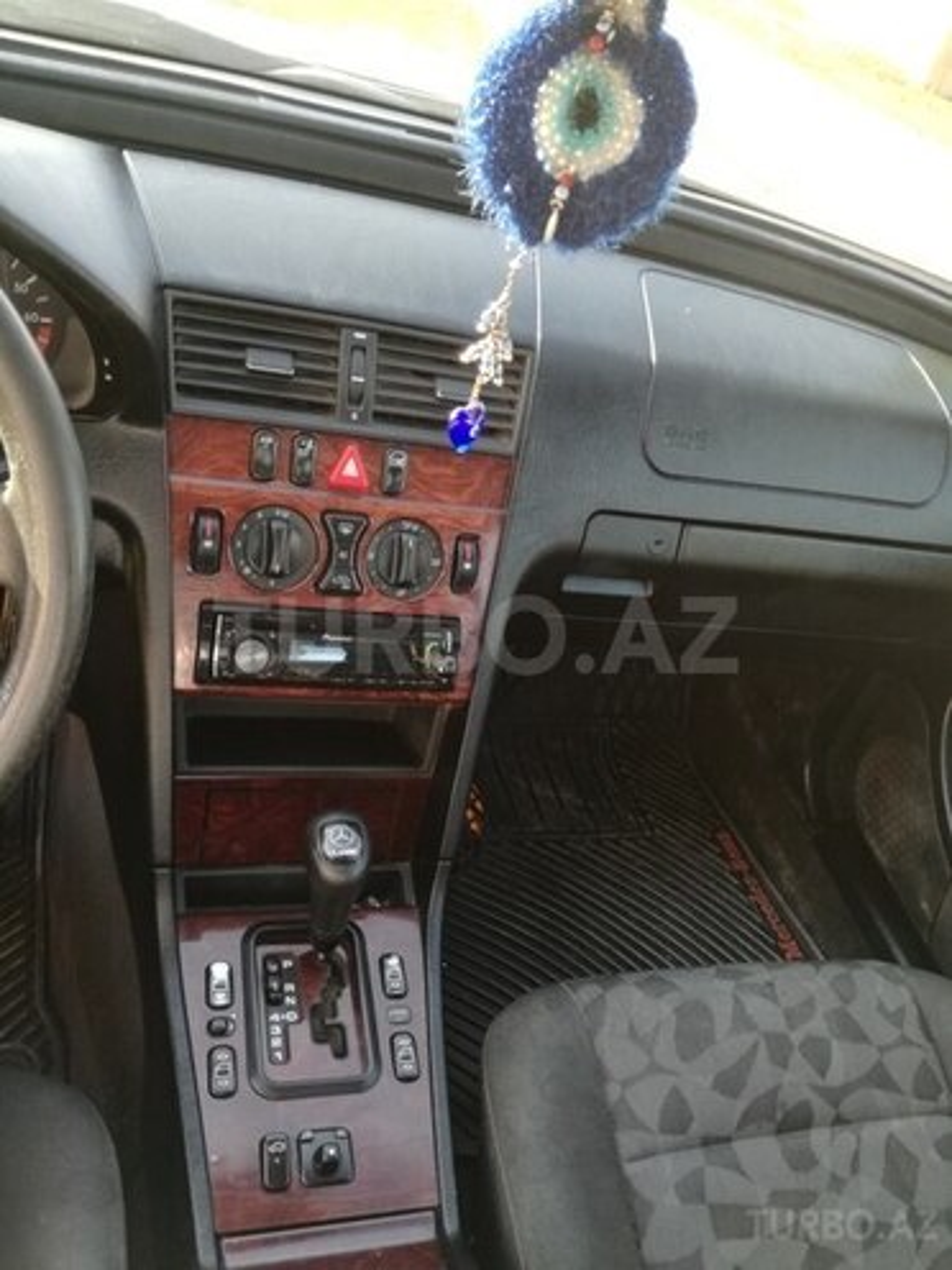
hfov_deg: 51.4
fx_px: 990
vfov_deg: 65.3
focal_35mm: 27
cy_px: 635
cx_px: 476
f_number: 2
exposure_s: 1/50
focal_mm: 3.79
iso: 80
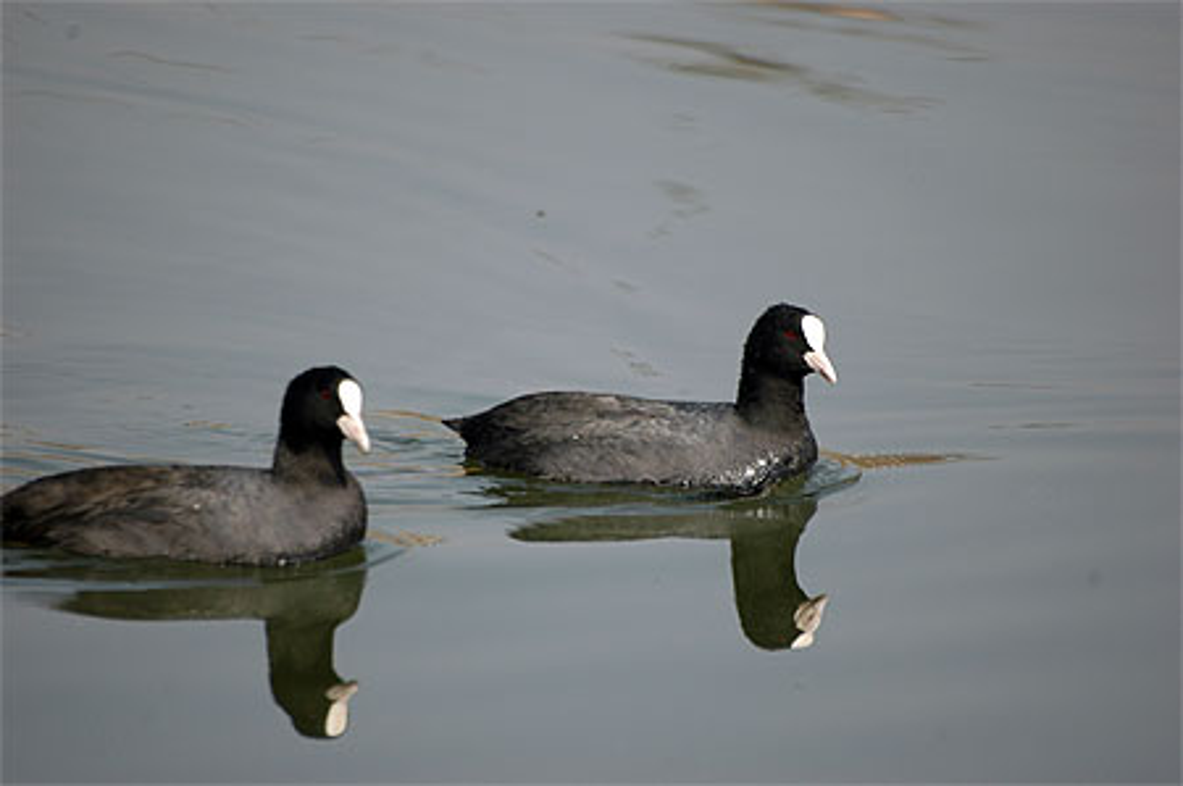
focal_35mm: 450
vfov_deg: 3.0
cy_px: 393
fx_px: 14771
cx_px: 592
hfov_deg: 4.6
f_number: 5.6
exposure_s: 1/400
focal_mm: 300
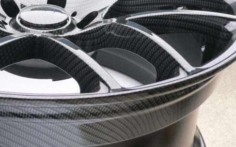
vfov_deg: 21.1
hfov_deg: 32.5
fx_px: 392
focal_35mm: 61
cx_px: 46
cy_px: 35
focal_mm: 5.8
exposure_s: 1/40
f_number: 2.8
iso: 100
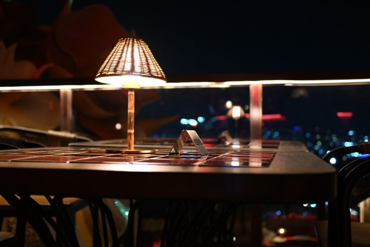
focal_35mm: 42
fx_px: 432
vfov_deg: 31.9
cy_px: 124
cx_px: 185
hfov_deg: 46.4
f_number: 2.8
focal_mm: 28
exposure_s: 1/80
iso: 3200
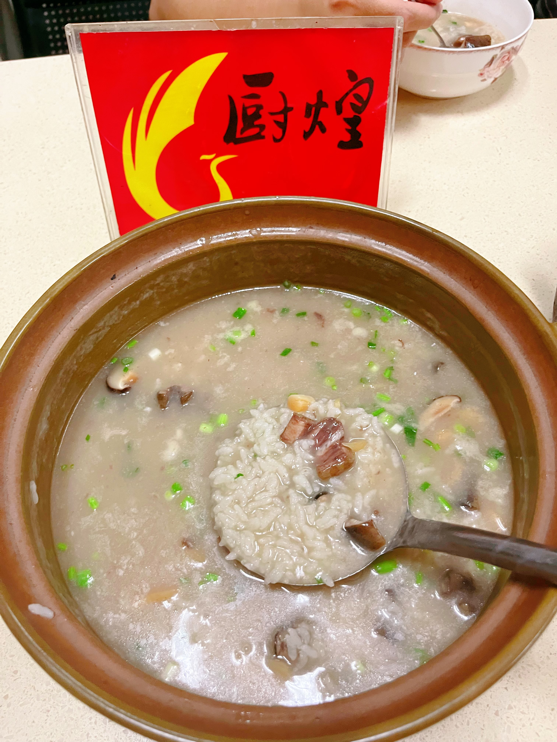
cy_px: 371
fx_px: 558
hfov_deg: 53.1
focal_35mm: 26
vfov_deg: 67.3
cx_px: 278
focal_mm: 5.1
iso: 250
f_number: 1.6
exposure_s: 1/50
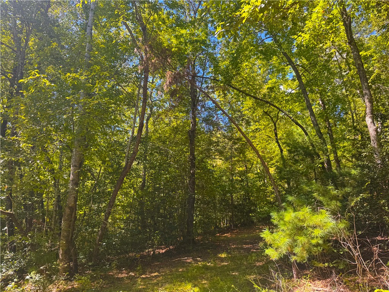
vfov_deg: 56.8
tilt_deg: +17.4
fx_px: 270
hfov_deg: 71.6
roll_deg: +0.6
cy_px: 146
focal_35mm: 24
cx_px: 194
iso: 80
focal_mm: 6.76
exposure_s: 1/433
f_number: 1.78
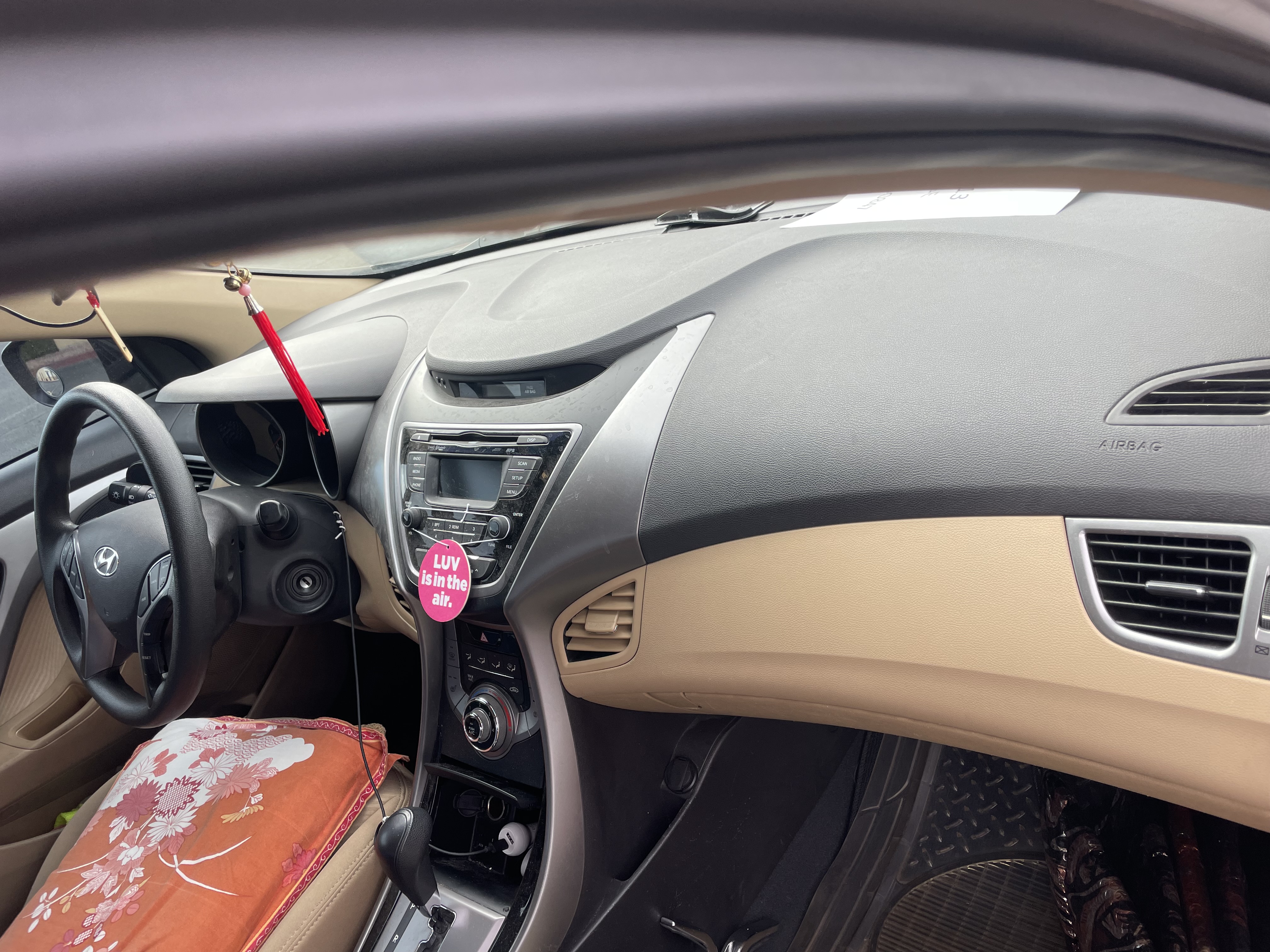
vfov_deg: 53.1
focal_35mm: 26
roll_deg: +21.9
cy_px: 476
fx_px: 954
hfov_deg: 67.3
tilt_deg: -26.4
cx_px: 635
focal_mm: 4.2
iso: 32
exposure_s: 1/307
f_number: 1.6
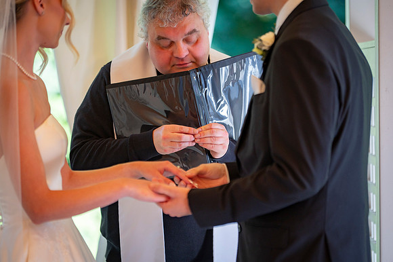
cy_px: 131
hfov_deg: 13.4
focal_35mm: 153
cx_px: 196
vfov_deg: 9.0
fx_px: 1670
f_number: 2.8
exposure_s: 1/640
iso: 640
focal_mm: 150
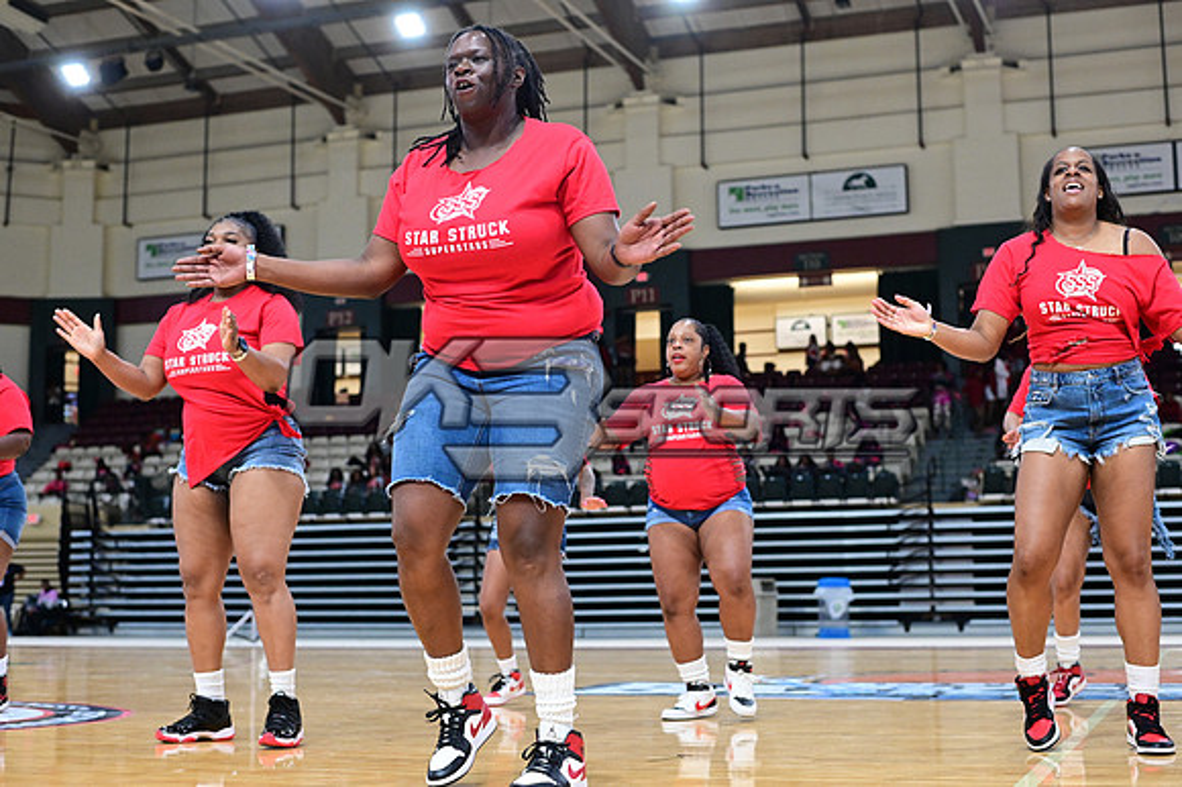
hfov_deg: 39.6
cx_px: 591
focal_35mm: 50
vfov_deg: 27.0
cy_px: 394
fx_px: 1641
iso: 6400
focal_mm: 50
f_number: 3.2
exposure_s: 1/1000
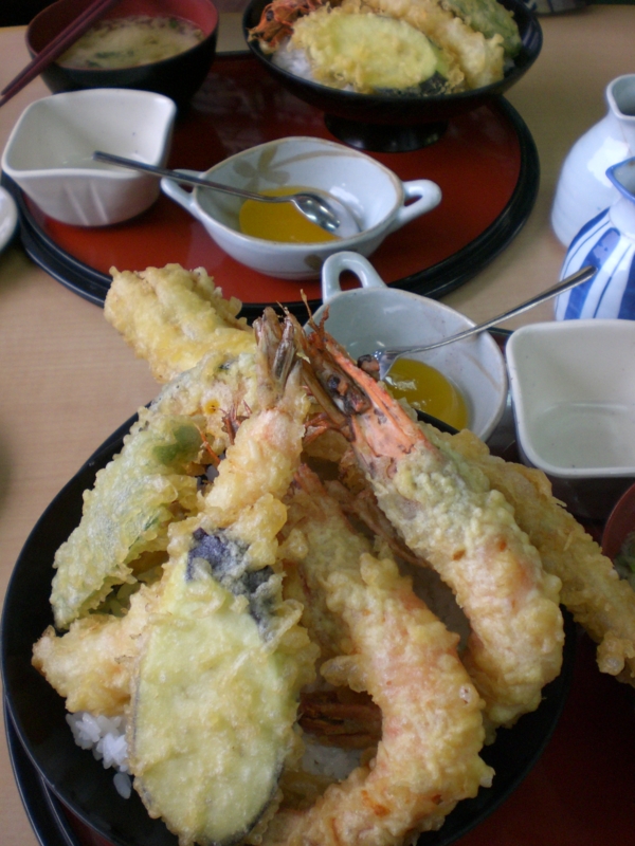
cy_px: 423
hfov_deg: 37.7
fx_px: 929
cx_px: 318
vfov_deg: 49.0
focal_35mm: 38
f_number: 3.1
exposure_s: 1/125
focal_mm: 6.3
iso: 200
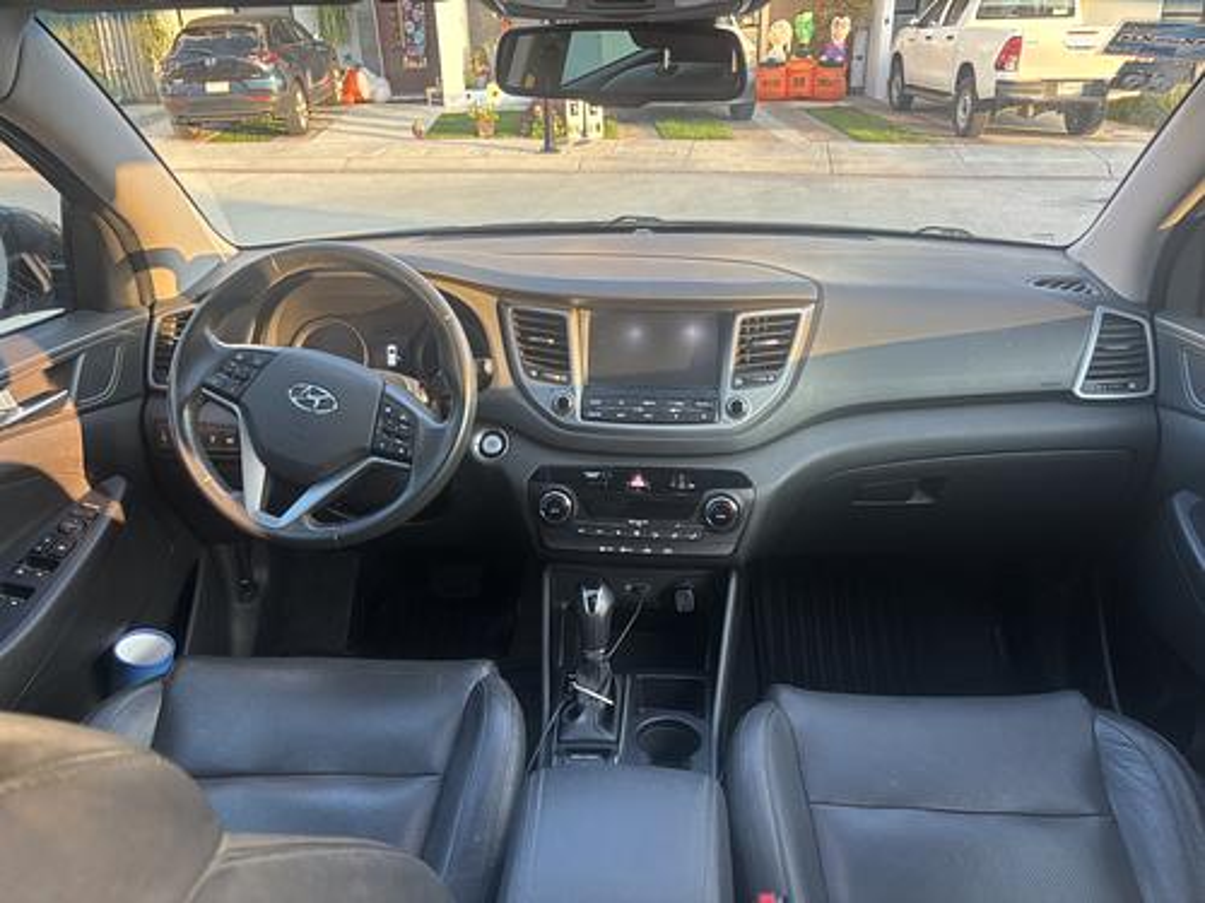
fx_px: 905
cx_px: 602
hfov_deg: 67.3
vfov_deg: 53.1
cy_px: 452
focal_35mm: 26
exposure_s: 1/121
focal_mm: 5.96
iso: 80
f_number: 1.6
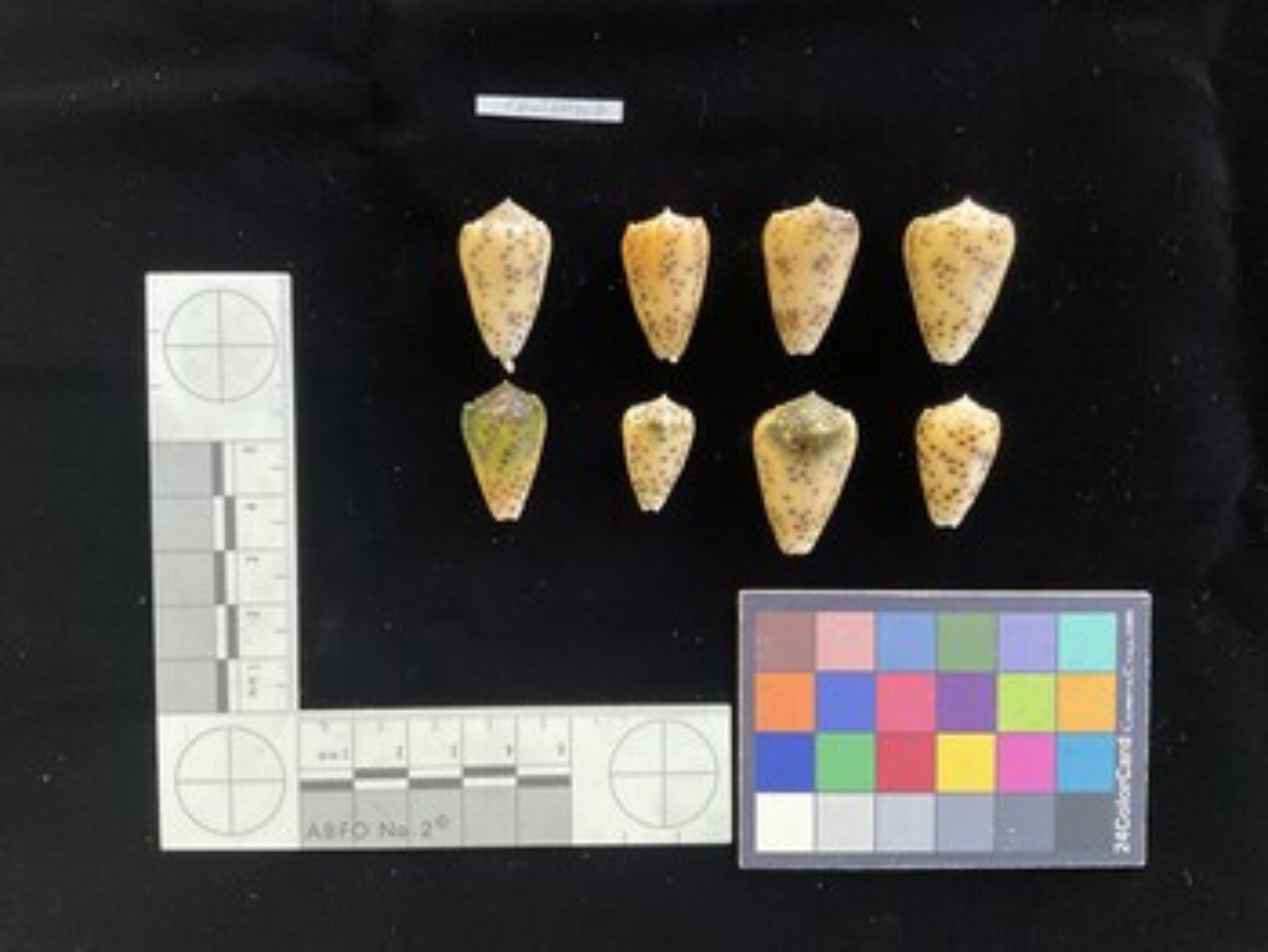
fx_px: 1063
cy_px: 476
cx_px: 634
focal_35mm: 29
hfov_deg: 61.6
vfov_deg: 48.3
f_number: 1.8
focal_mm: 3
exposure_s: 1/60
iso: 250
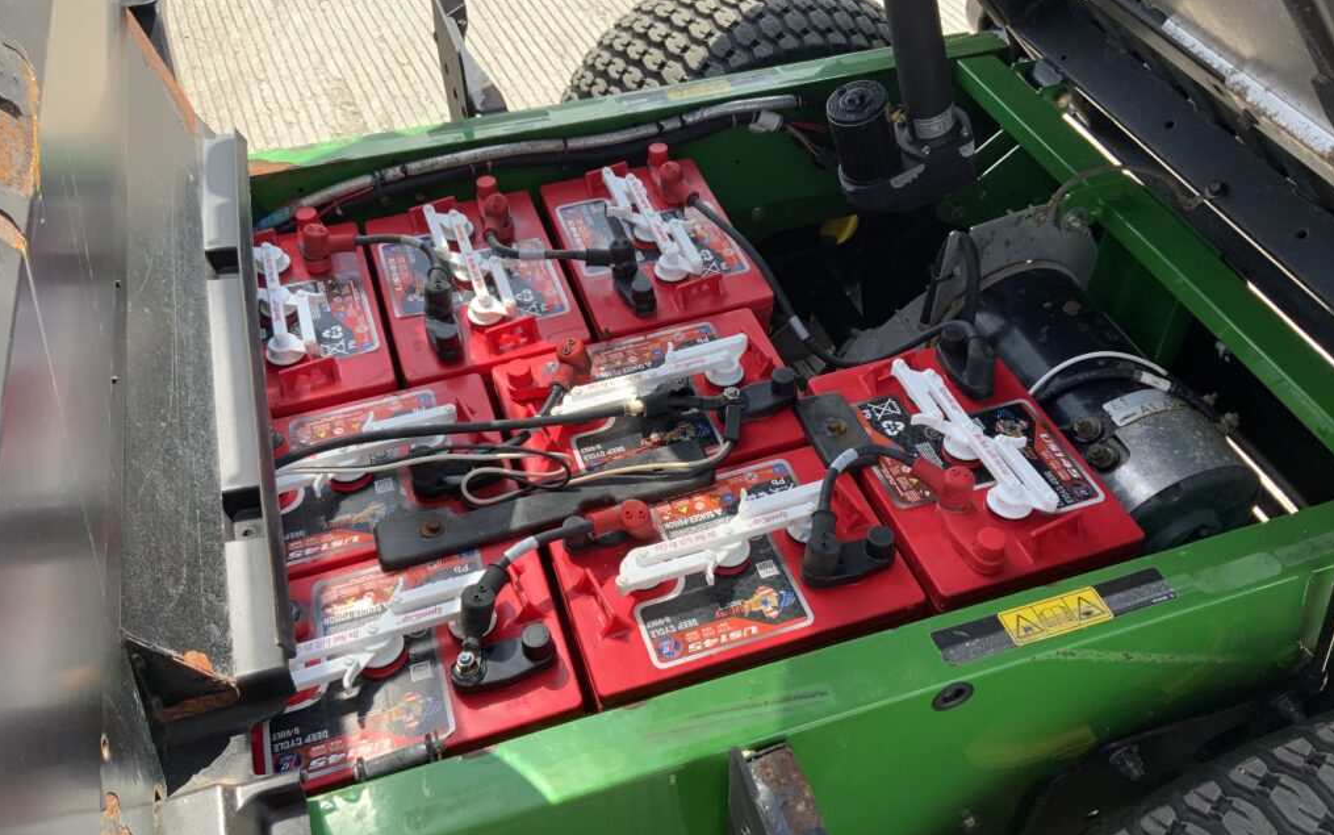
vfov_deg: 40.6
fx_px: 1127
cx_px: 668
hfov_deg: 61.2
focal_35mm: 31
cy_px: 417
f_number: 1.8
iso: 16
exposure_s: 1/412
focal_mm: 3
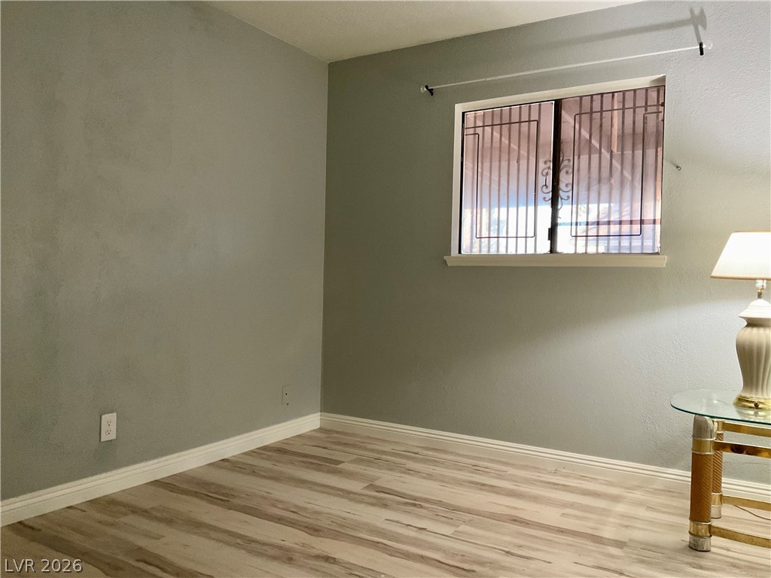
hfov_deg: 61.7
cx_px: 386
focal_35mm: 29
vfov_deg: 48.2
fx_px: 646
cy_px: 289
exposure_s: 1/60
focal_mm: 3
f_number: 1.8
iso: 250
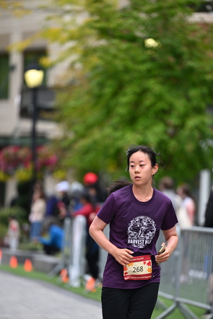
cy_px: 188
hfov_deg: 5.5
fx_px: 2208
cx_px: 132
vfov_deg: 8.3
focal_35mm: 249
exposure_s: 1/2000
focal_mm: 200
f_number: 2.8
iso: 640
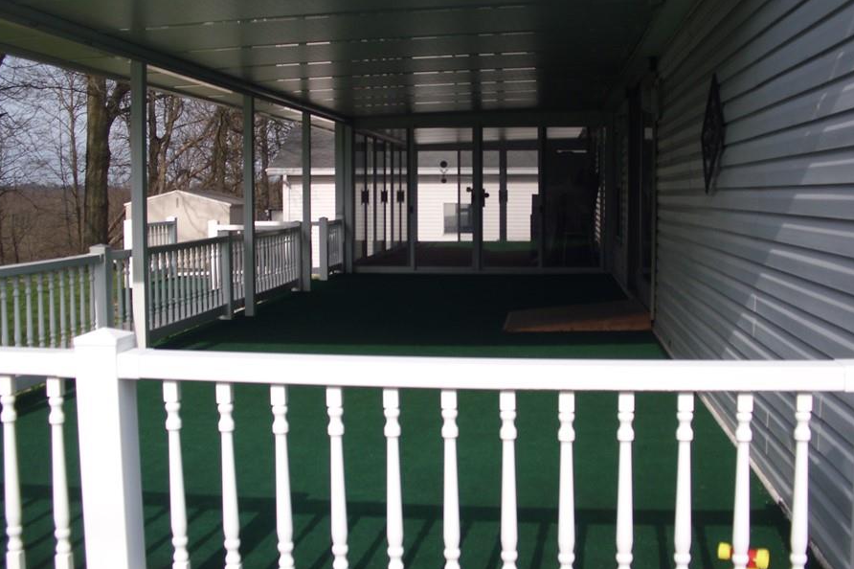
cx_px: 460
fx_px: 1020
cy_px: 243
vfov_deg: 31.1
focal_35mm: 43
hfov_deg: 45.4
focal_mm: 6.3
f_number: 7.8
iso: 80
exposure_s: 1/160
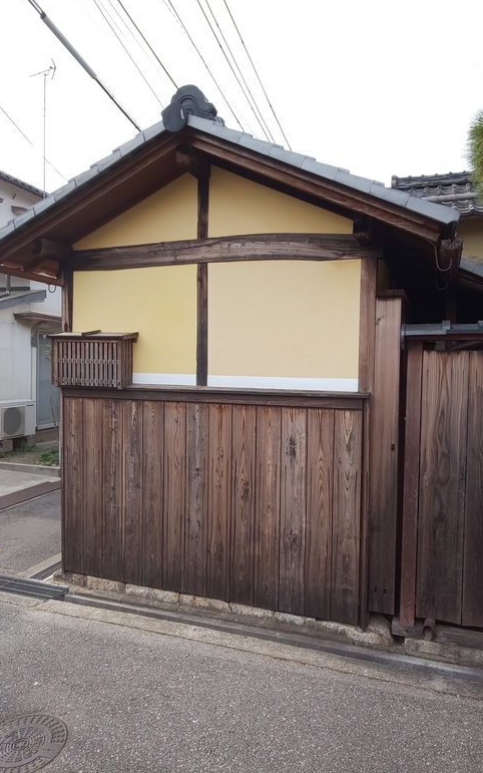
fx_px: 463
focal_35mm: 22
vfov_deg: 79.6
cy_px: 374
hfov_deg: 54.9
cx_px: 273
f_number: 1.94
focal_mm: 3.45
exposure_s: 1/240
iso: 28
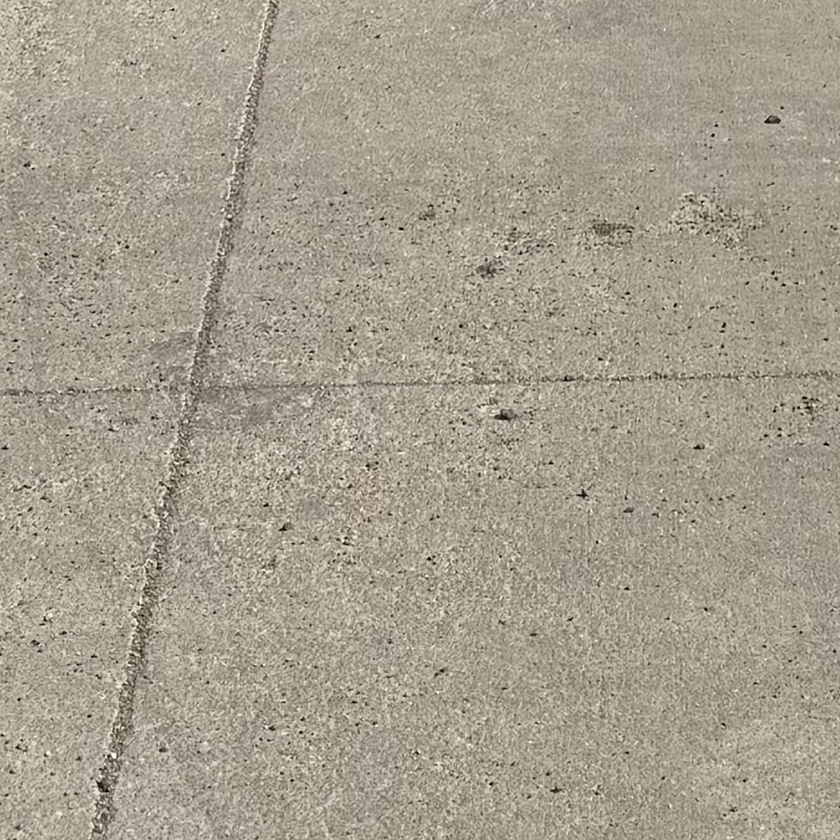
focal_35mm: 130
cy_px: -827
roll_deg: +0.4
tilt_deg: -5.5
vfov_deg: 12.0
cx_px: 628
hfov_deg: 13.4
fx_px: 3569
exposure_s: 1/8130
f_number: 1.78
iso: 80
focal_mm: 6.76
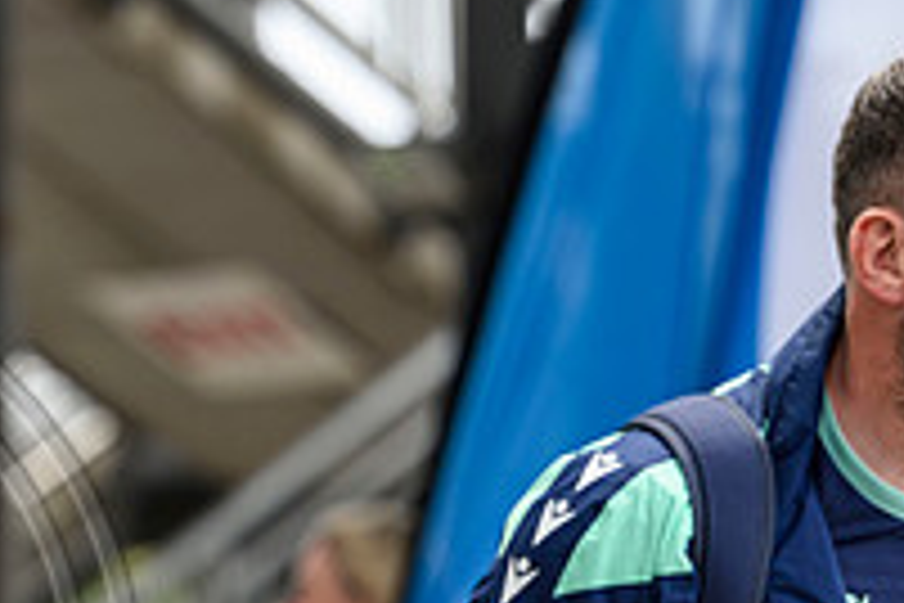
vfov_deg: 4.3
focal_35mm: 318
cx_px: -324
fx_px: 7985
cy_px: 691
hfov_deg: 6.4
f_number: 3.2
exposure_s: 1/640
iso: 500
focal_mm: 110
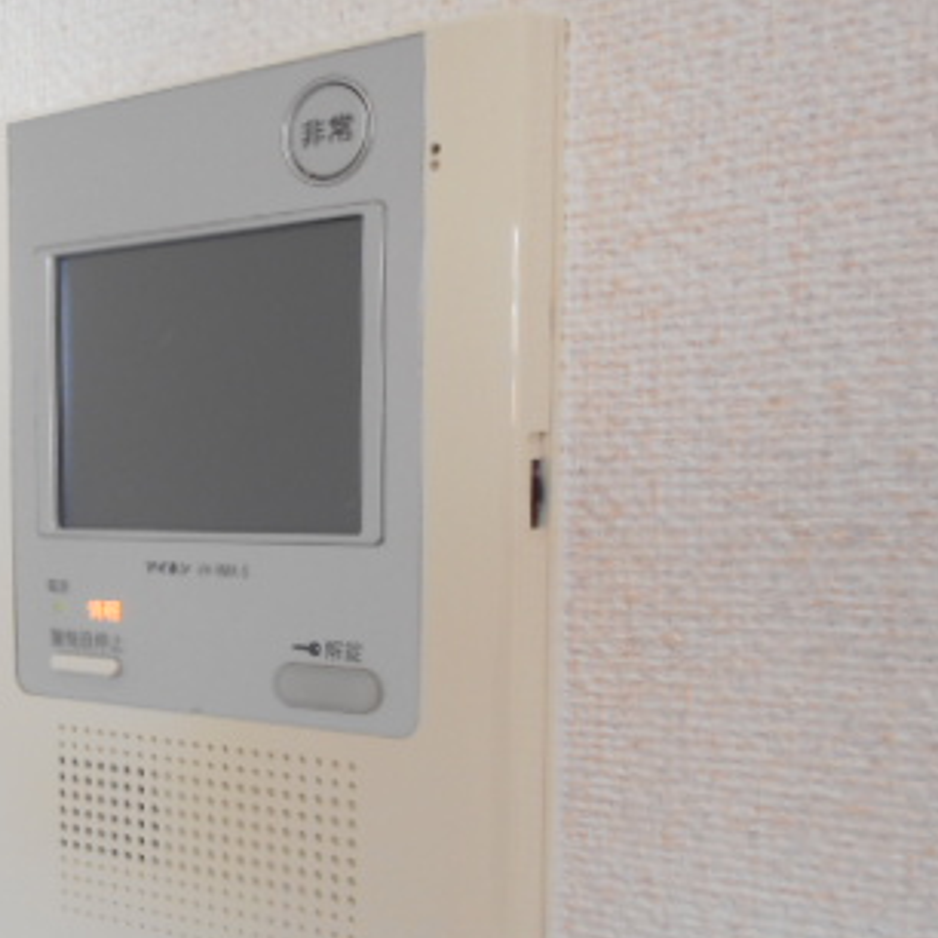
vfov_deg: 35.1
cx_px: 74
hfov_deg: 33.3
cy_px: 610
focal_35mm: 48
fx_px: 1472
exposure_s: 1/30
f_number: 3.2
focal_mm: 4.6
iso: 140
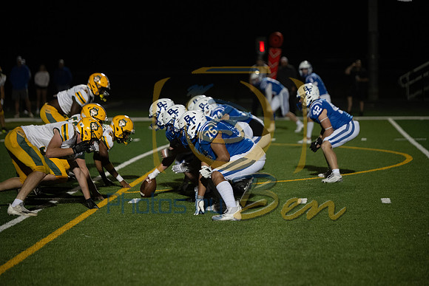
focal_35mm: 150
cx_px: 214
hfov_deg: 13.7
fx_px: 1788
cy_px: 143
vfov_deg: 9.2
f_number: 2.8
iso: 3200
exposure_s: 1/1250
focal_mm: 150
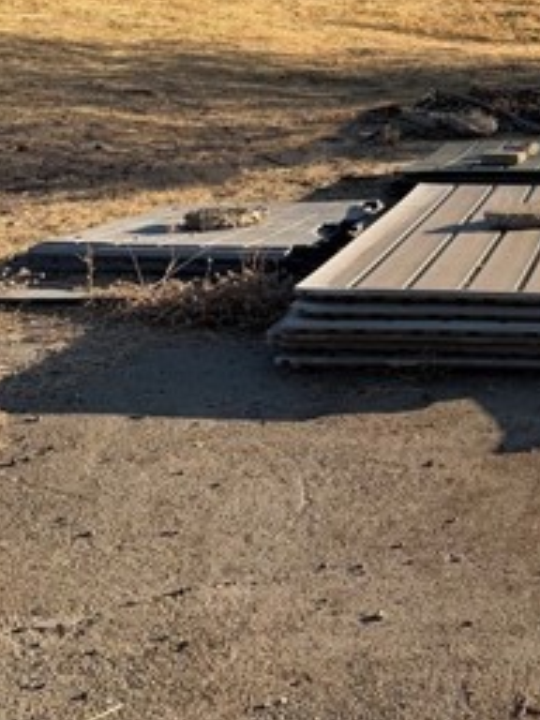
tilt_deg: -11.0
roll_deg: +2.2
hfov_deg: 23.1
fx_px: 1248
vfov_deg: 31.7
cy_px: 191
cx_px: 582
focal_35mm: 60
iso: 80
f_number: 1.78
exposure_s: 1/3145
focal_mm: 6.76
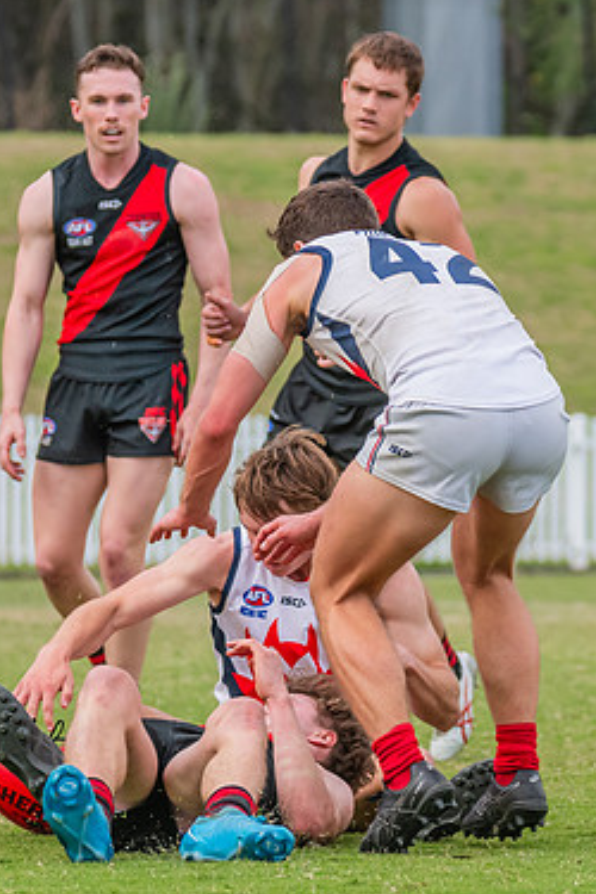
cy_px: 409
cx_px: 250
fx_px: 13111
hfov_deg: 2.6
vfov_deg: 3.9
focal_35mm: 528
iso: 800
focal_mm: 210
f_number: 7.1
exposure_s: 1/1250
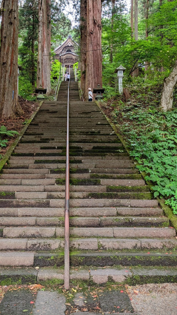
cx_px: 68
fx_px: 259
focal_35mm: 31
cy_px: 145
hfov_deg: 37.6
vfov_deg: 62.5
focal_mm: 6.9
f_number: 1.68
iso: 19
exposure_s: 1/64.3
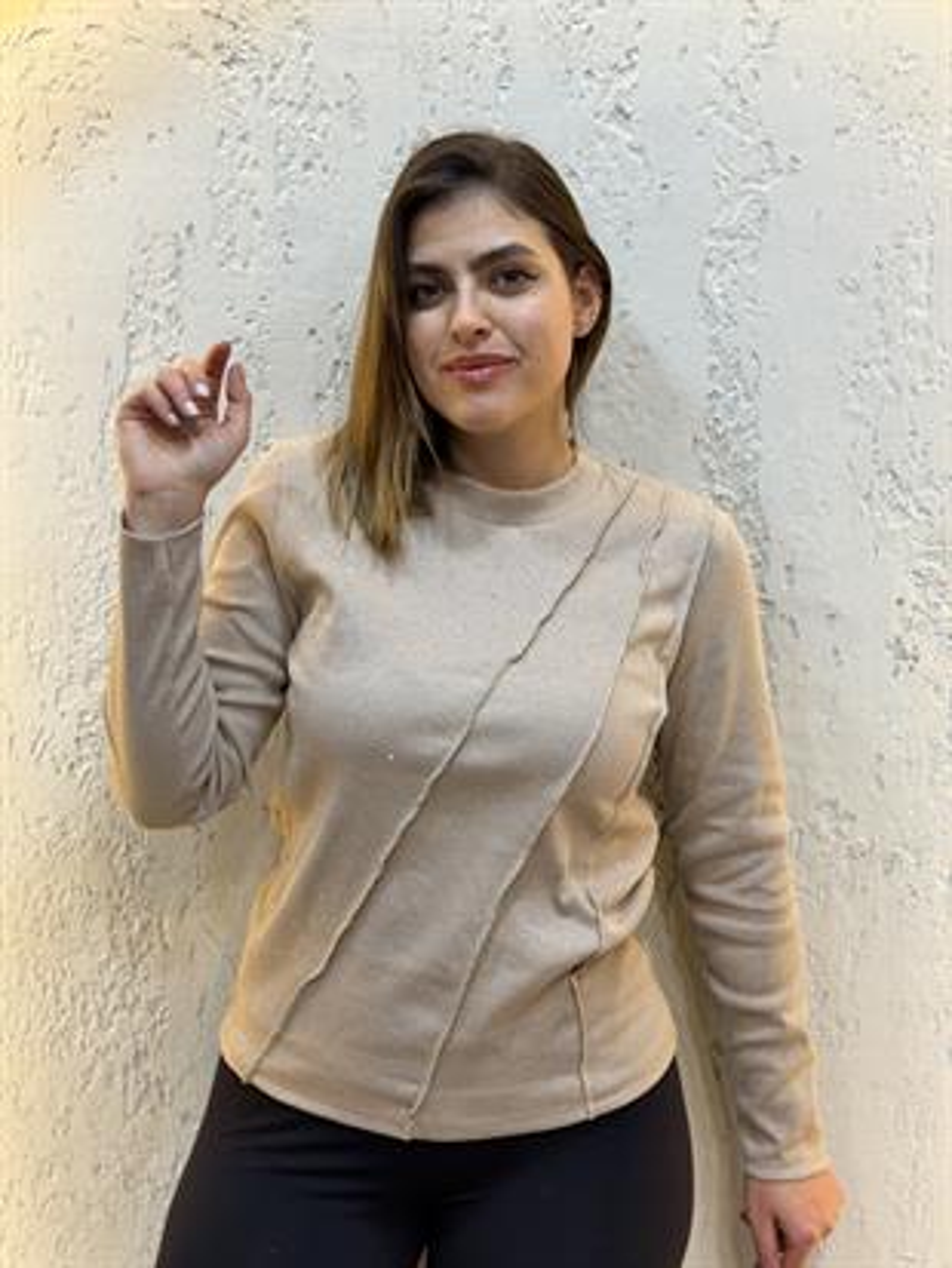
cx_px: 476
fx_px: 1759
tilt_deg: -6.1
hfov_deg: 30.3
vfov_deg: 39.6
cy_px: 634
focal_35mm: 48
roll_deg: -1.5
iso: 64
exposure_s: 1/100
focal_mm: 6.76
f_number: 1.78
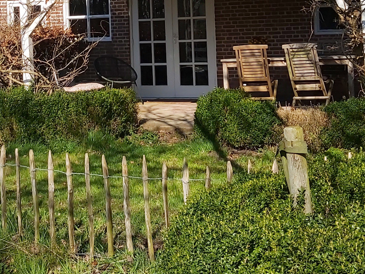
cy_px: 29
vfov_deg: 20.1
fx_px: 759
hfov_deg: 26.8
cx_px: 111
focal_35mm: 72
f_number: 1.7
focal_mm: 3.92
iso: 64
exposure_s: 1/2672
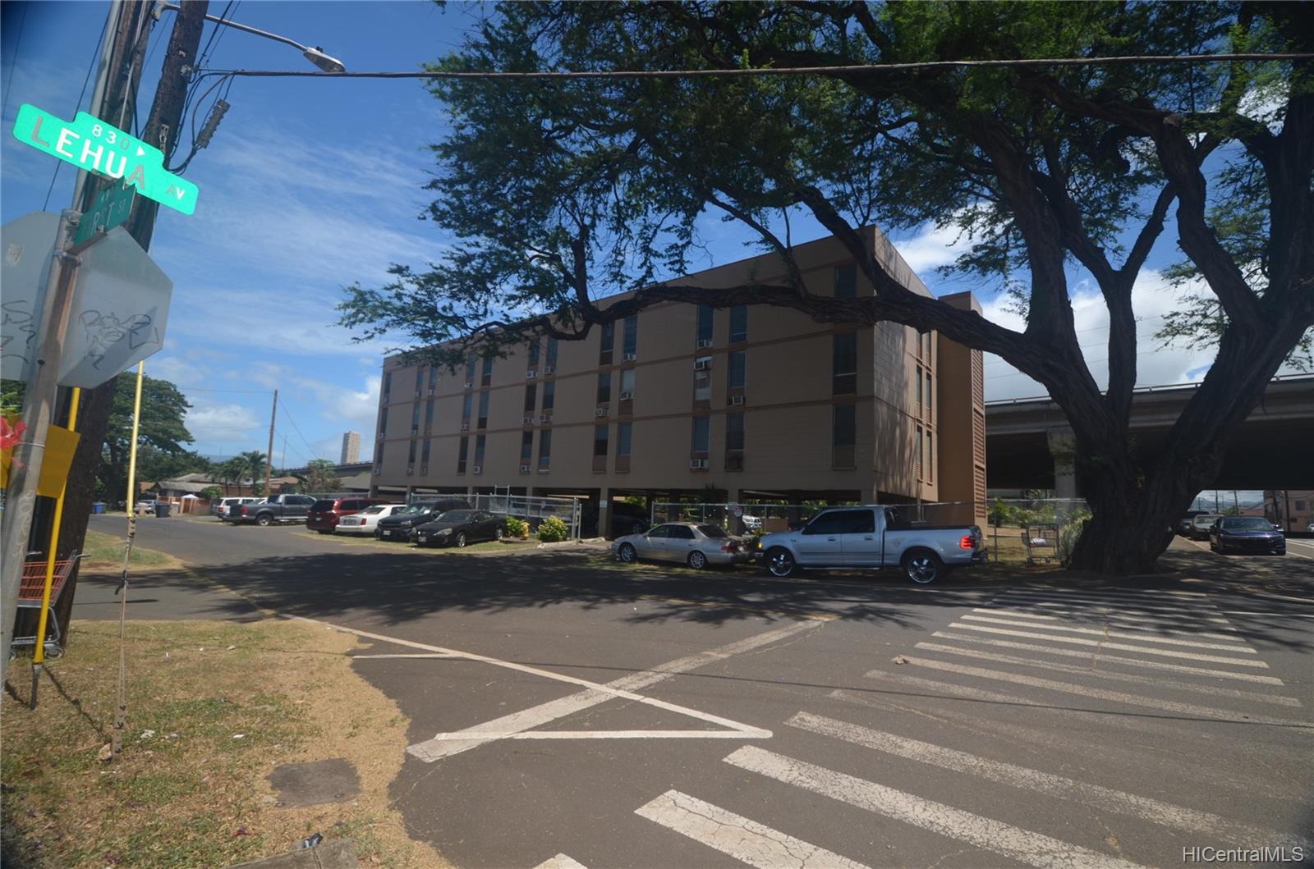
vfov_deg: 77.0
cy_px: 434
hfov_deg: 100.5
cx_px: 657
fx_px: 546
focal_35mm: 15
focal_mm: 10
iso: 100
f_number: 6.3
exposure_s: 1/160
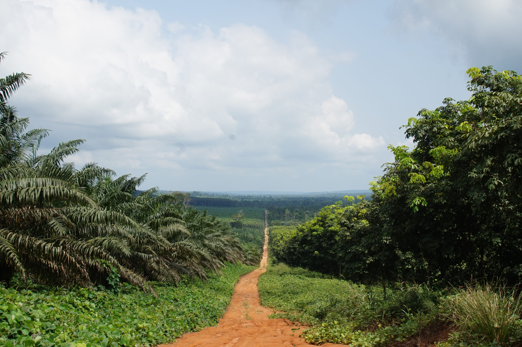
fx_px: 739
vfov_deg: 26.5
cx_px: 261
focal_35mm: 51
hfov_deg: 38.9
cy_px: 174
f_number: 14
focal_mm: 34
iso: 100
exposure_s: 1/100
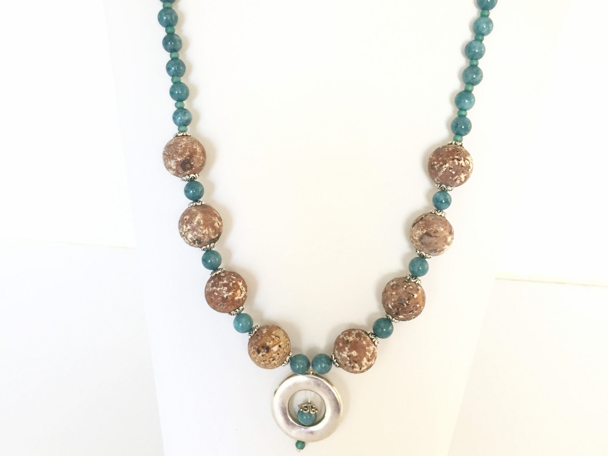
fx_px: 685
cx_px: 302
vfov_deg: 36.8
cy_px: 213
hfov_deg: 47.9
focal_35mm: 39
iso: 100
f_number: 2.2
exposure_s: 1/30
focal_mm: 4.15
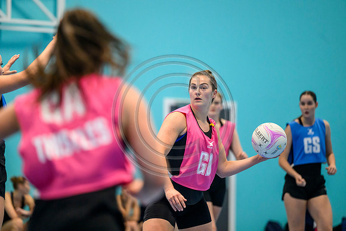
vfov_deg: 6.9
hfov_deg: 10.3
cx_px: 173
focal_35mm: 200
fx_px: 1923
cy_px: 116
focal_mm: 200
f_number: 2.8
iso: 8000
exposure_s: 1/1000
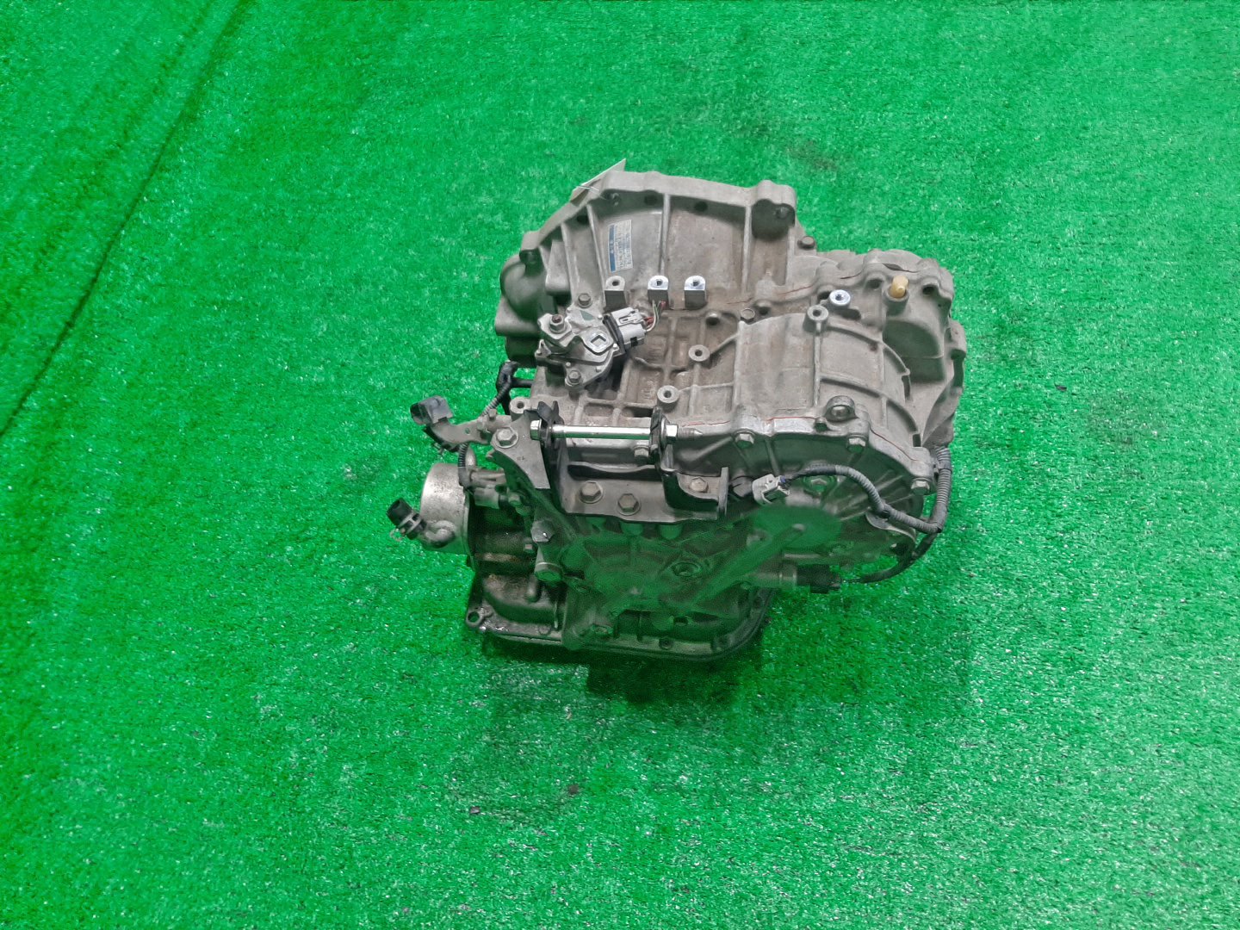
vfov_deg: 53.1
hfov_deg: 67.3
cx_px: 620
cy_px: 465
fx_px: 931
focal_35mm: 26
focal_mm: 3.93
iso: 137
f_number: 1.7
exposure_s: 1/50
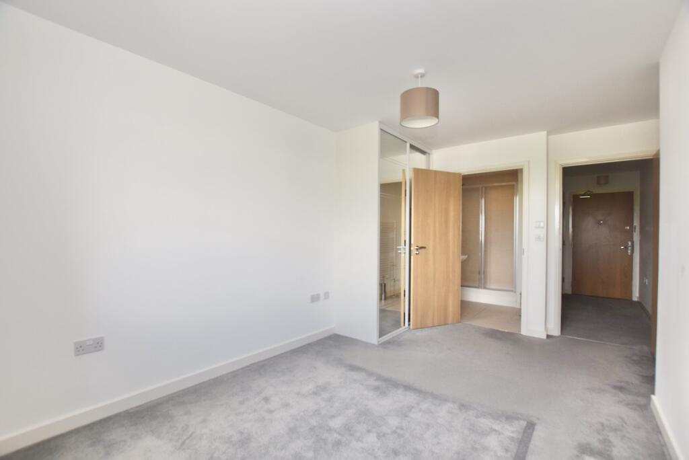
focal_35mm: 15
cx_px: 344
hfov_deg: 100.4
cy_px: 230
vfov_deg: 77.4
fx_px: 287
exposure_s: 1/125
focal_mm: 10
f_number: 5.6
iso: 640
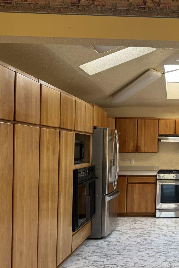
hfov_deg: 31.3
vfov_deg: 50.7
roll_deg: -0.4
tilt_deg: -0.2
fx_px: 283
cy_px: 144
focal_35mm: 38
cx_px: 194
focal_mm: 6.76
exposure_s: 1/121
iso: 100
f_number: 1.78
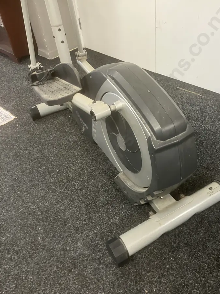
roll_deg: +4.7
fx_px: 271
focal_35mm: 32
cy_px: 143
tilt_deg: -39.8
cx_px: 125
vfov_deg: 56.8
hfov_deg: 44.1
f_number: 1.8
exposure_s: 1/33
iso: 250
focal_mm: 3.99
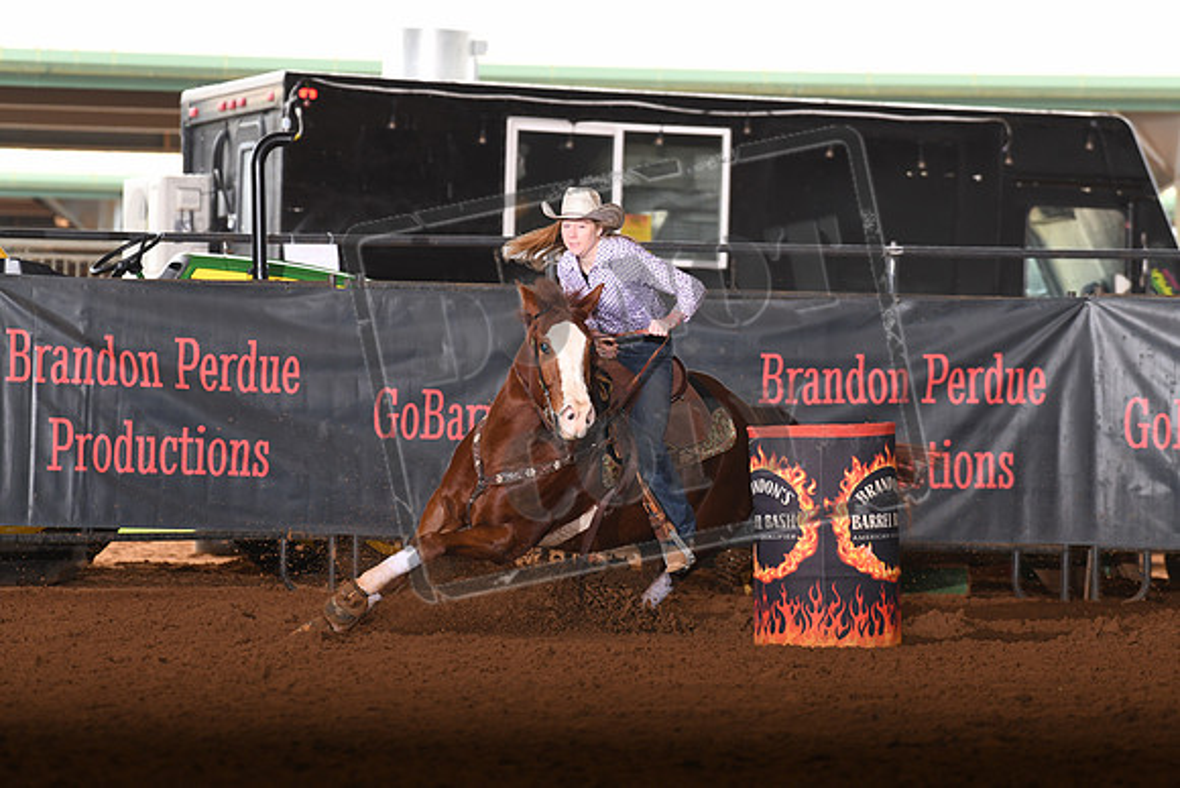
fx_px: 10491
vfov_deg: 4.3
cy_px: 394
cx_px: 590
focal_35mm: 320
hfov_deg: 6.4
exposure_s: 1/250
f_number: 5.6
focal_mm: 320
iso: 1000
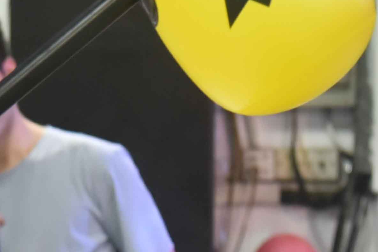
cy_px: 316
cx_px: -149
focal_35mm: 280
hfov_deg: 7.3
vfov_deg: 4.9
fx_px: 2941
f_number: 4
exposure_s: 1/60
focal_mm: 55
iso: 2000
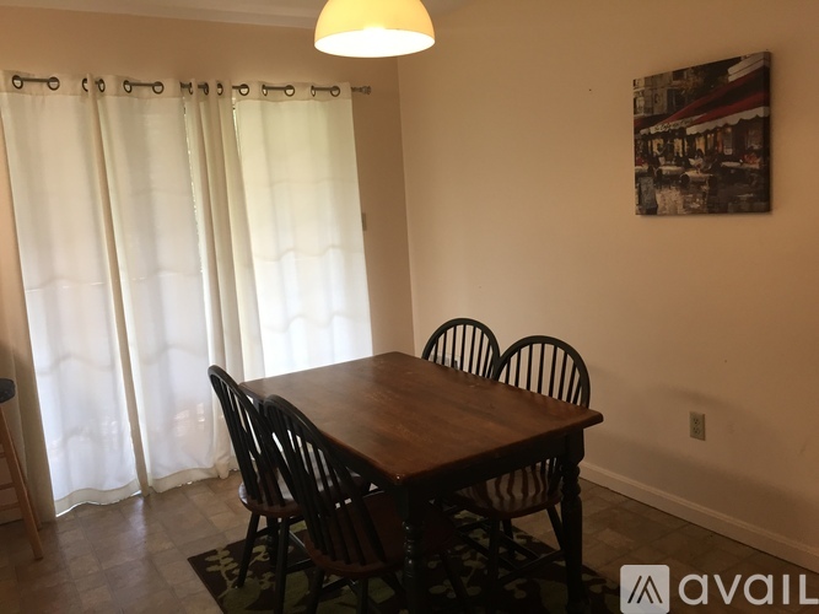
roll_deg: +2.7
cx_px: 410
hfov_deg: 61.7
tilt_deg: -6.8
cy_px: 307
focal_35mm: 29
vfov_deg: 48.2
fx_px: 686
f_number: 2.2
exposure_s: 1/30
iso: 32
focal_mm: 4.15
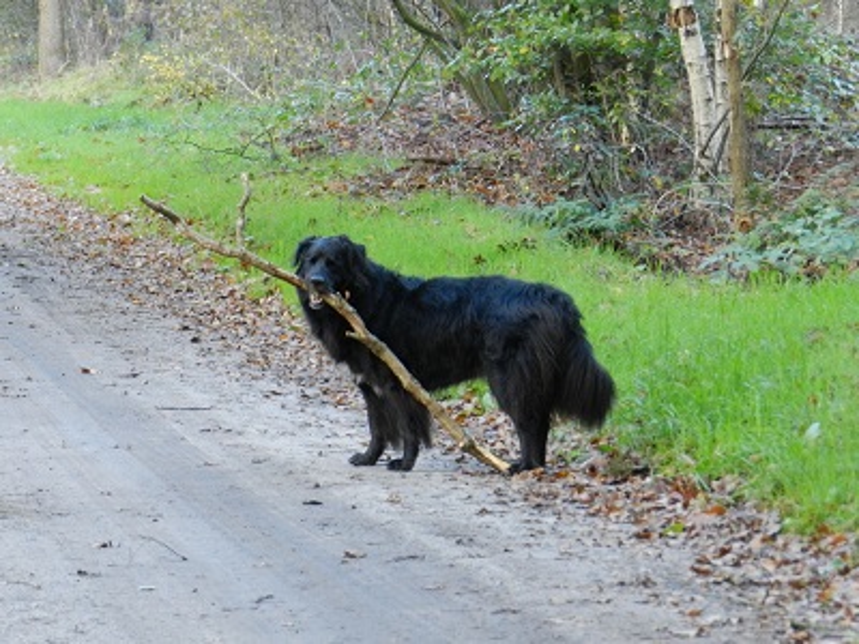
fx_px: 5335
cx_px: 430
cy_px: 322
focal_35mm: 215
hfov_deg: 9.2
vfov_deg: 6.9
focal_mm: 38.2
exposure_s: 1/40
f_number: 5.6
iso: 800
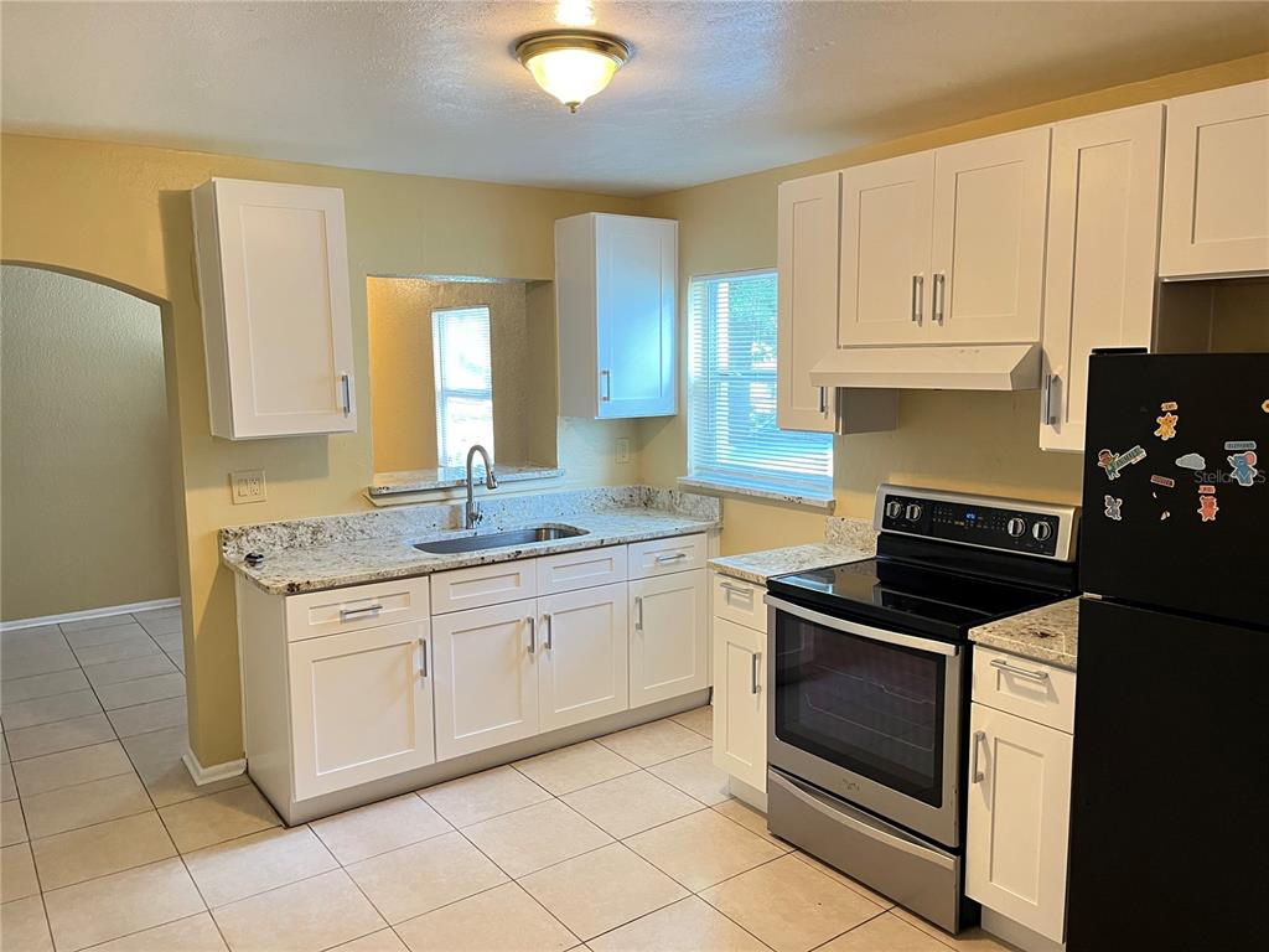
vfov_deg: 53.1
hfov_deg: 67.3
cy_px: 476
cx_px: 634
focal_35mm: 26
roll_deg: +0.7
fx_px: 953
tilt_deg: -7.6
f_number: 1.6
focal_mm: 5.1
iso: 320
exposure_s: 1/60
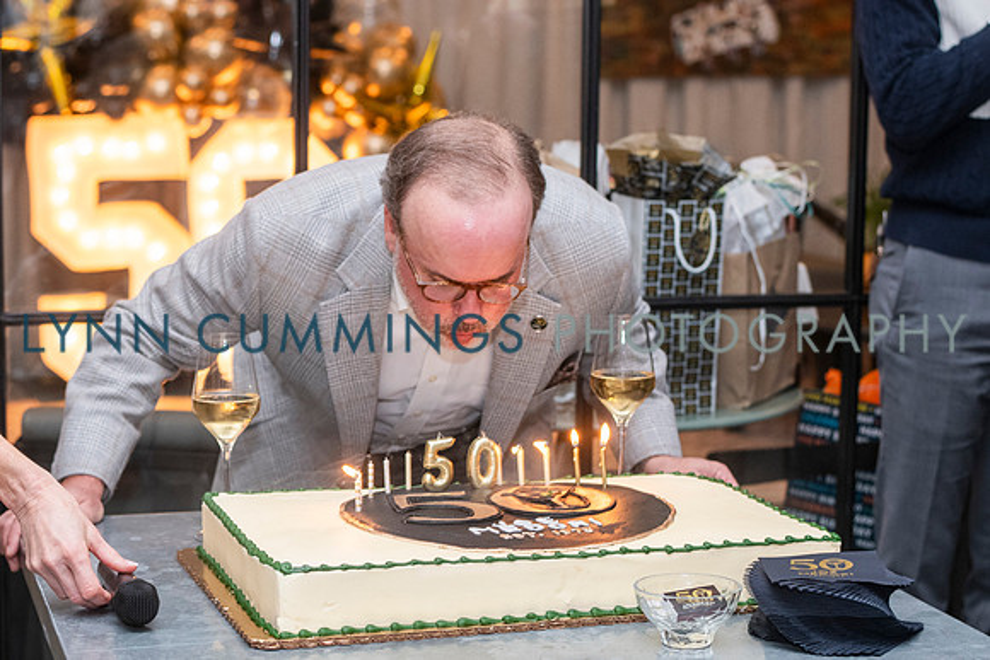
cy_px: 382
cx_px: 402
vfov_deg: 15.8
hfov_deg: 23.5
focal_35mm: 86
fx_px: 2376
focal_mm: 58
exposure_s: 1/125
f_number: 4
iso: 1000
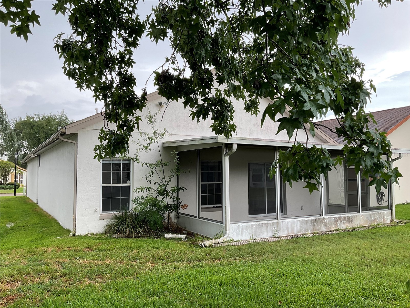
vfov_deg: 48.2
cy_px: 154
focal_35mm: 29
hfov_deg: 61.7
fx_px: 343
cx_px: 205
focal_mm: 3
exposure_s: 1/123
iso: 16
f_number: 1.8
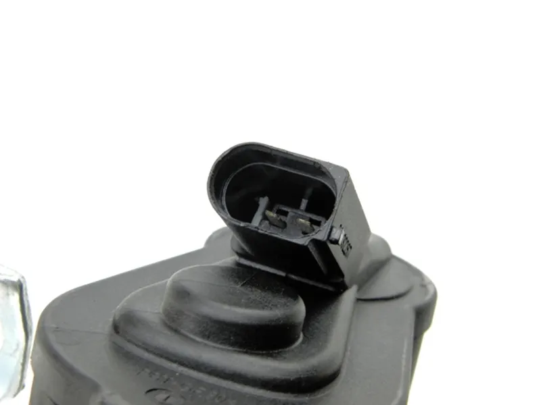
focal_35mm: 82
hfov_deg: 23.8
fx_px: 1282
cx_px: 270
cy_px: 202
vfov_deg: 18.0
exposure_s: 1/160
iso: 160
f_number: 4.2
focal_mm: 14.6
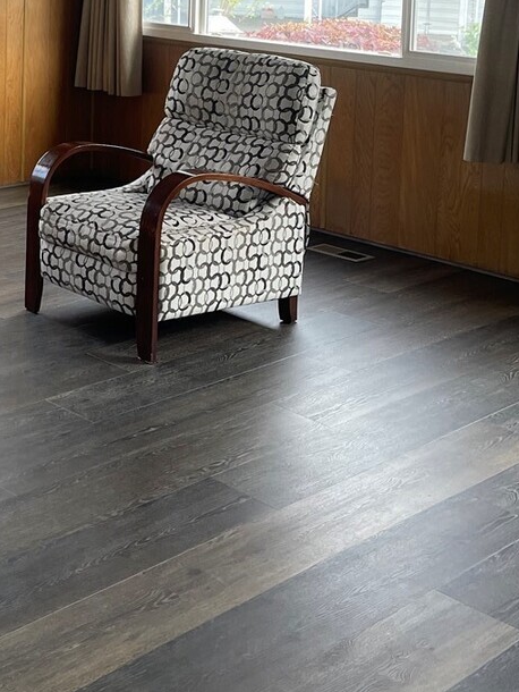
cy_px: 14
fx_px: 1179
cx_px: -25
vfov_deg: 30.6
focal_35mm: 59
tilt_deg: -5.0
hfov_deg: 23.6
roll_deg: -1.1
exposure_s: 1/121
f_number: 1.6
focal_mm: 5.1
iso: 50
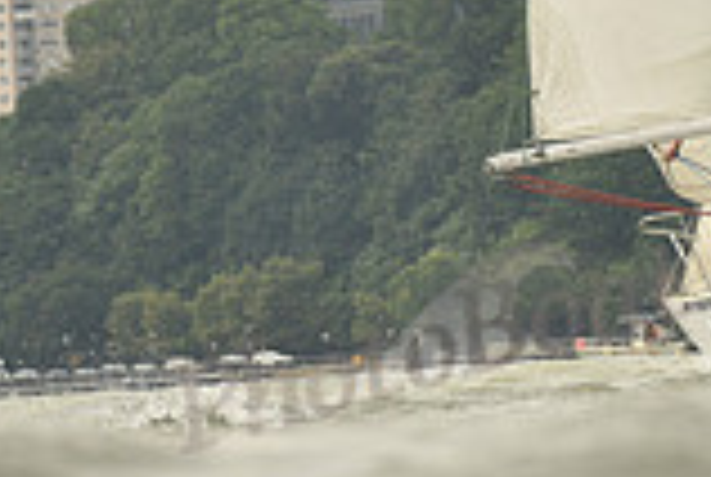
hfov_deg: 2.8
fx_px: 14504
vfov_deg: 1.9
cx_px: 1044
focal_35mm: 733
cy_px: 38
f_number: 11
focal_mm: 200
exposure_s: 1/800
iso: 400
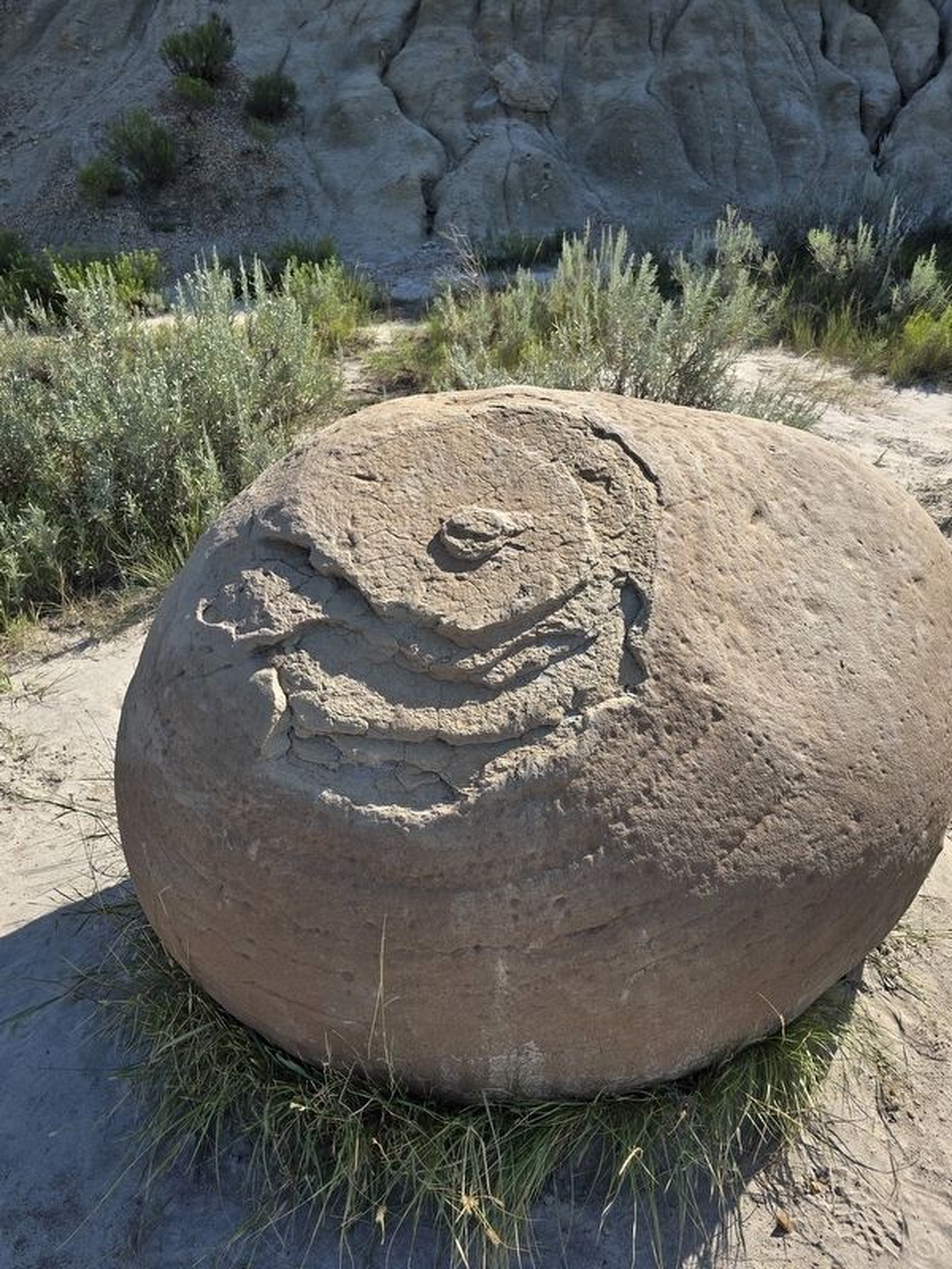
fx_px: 843
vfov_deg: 73.9
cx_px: 476
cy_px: 634
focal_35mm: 23
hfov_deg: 58.9
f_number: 1.7
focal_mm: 6.3
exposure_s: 1/451
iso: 12
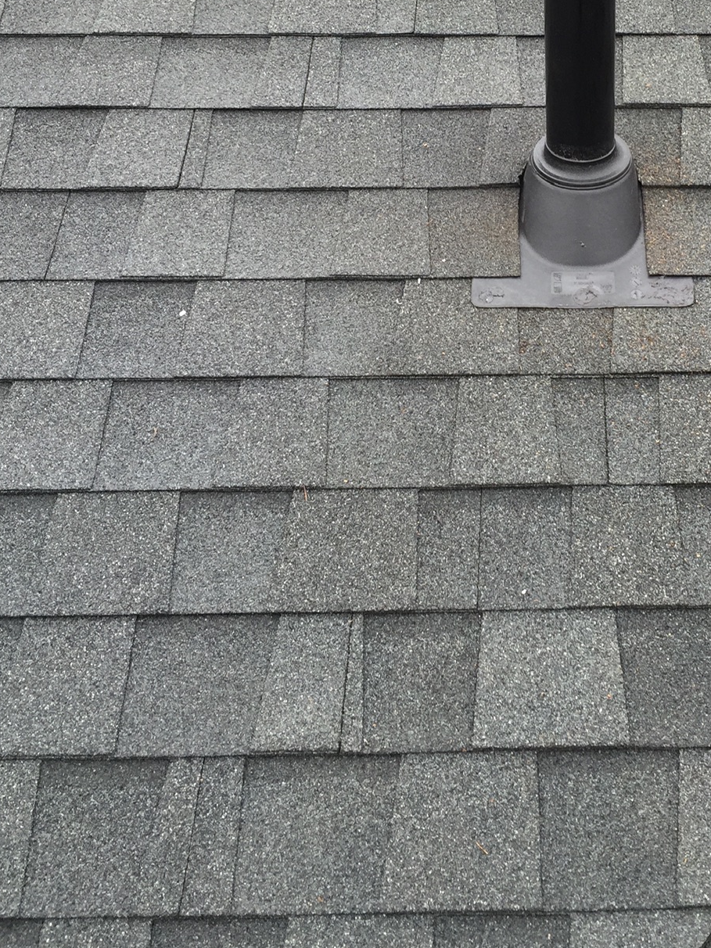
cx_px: 567
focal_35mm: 49
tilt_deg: -27.4
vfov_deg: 37.6
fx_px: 1342
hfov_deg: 29.0
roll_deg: -0.5
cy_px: 201
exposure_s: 1/120
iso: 40
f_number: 2.2
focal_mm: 4.15
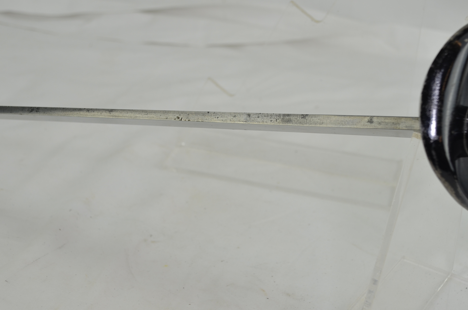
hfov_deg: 31.7
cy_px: 131
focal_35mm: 64
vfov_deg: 21.3
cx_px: 249
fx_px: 825
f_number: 5.6
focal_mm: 35
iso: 250
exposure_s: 1/125
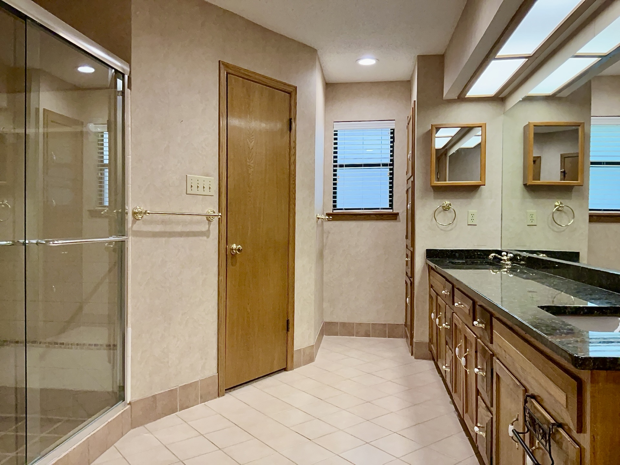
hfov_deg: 65.3
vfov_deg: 51.4
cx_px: 310
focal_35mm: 27
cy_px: 232
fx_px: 484
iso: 125
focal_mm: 3
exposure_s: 1/100
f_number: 1.8
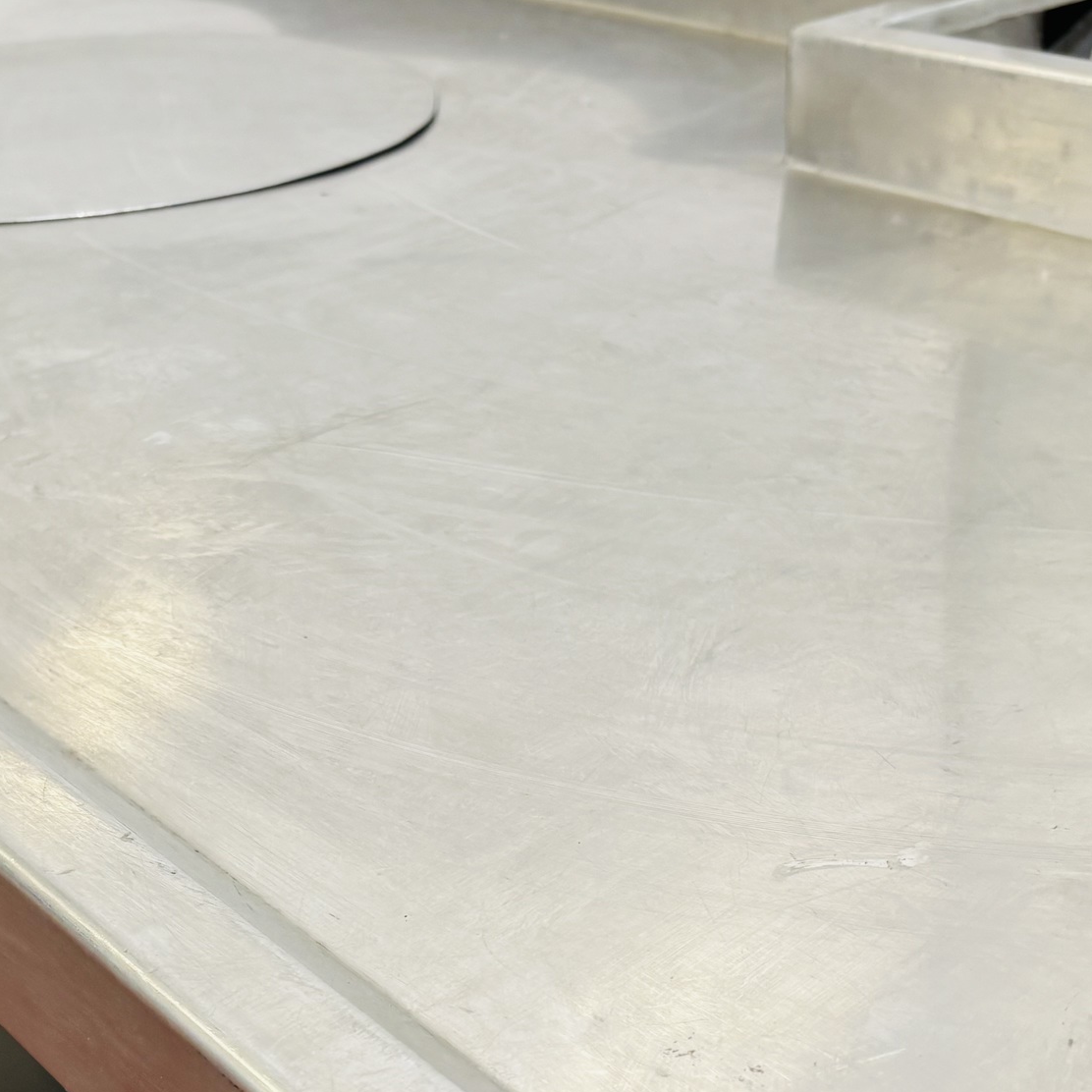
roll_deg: +3.8
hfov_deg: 28.7
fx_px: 2106
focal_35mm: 59
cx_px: 299
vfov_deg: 28.9
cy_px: 736
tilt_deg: -29.8
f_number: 1.6
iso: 80
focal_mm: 5.96
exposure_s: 1/50
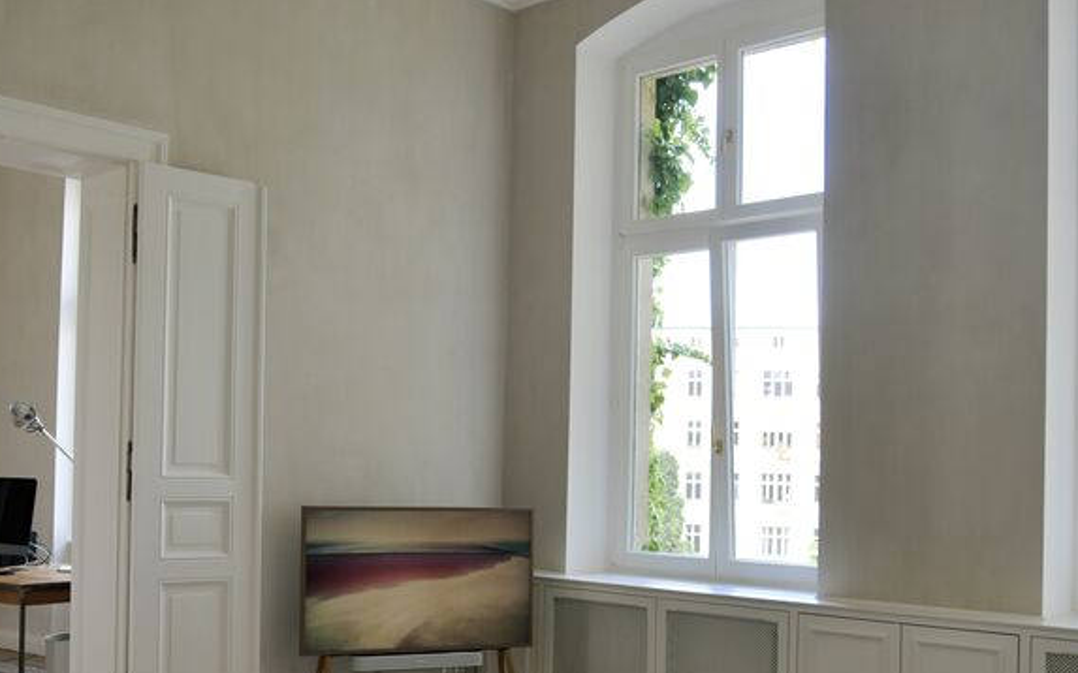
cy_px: 446
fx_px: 1204
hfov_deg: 47.8
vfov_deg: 31.0
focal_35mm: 41
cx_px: 408
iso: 500
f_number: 4
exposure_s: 1/160
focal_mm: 24
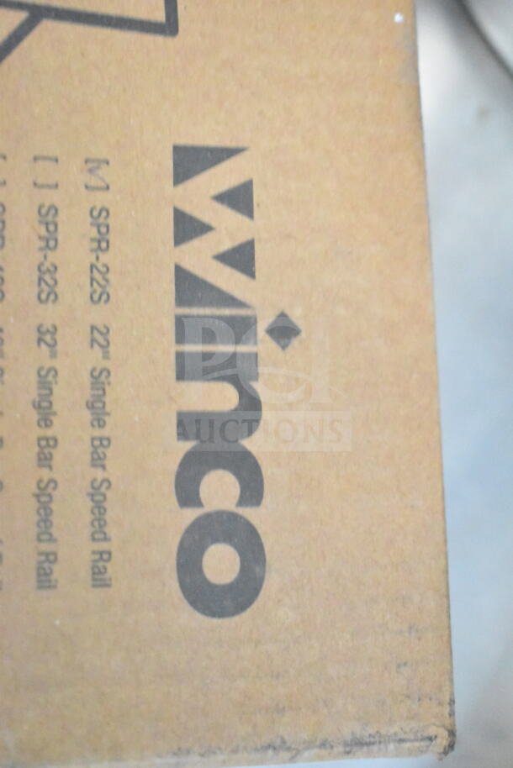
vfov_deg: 38.9
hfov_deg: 26.5
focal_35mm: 51
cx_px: 256
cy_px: 384
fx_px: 1089
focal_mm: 34
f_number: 4.5
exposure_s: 1/20
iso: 25600
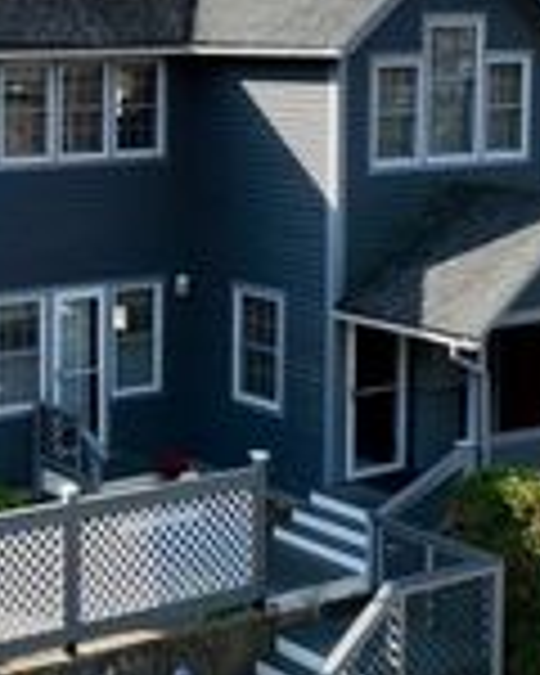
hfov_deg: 18.4
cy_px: 119
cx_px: -140
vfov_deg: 24.0
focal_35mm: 78
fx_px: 1558
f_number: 2.8
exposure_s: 1/2000
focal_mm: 12.29
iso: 240
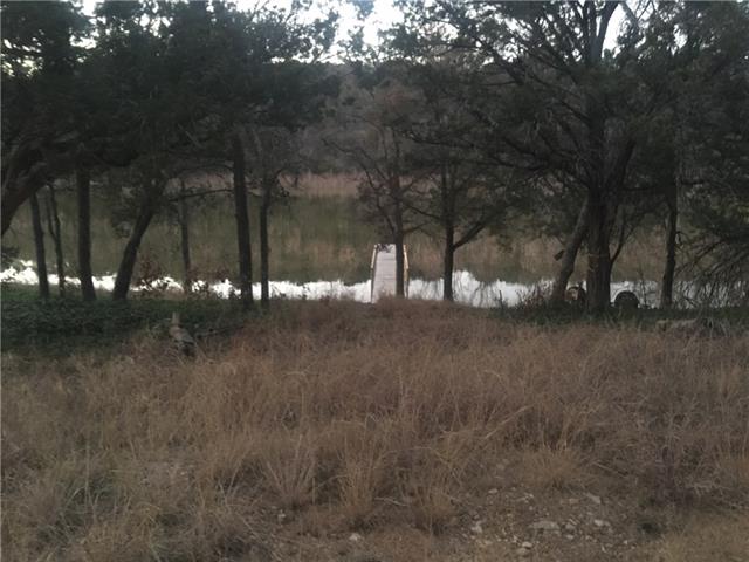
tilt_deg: -10.1
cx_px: 374
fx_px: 627
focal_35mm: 29
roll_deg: -1.0
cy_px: 281
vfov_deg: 48.2
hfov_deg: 61.7
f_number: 2.2
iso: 160
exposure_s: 1/4
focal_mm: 4.15
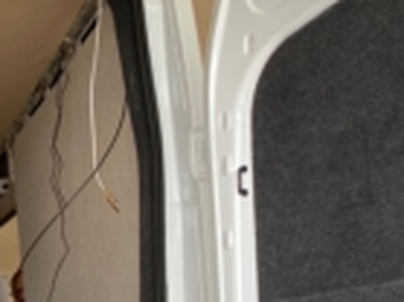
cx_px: -116
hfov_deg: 23.2
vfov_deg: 18.6
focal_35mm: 75
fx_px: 875
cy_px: 360
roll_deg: +0.3
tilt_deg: -1.0
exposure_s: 1/121
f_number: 1.8
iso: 50
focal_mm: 4.25
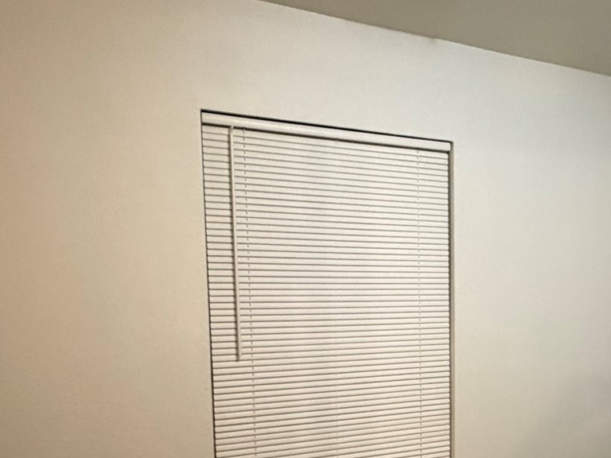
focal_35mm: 35
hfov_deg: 49.5
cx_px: 491
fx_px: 618
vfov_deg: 39.6
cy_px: 345
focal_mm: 2.22
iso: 400
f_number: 2.2
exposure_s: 1/60
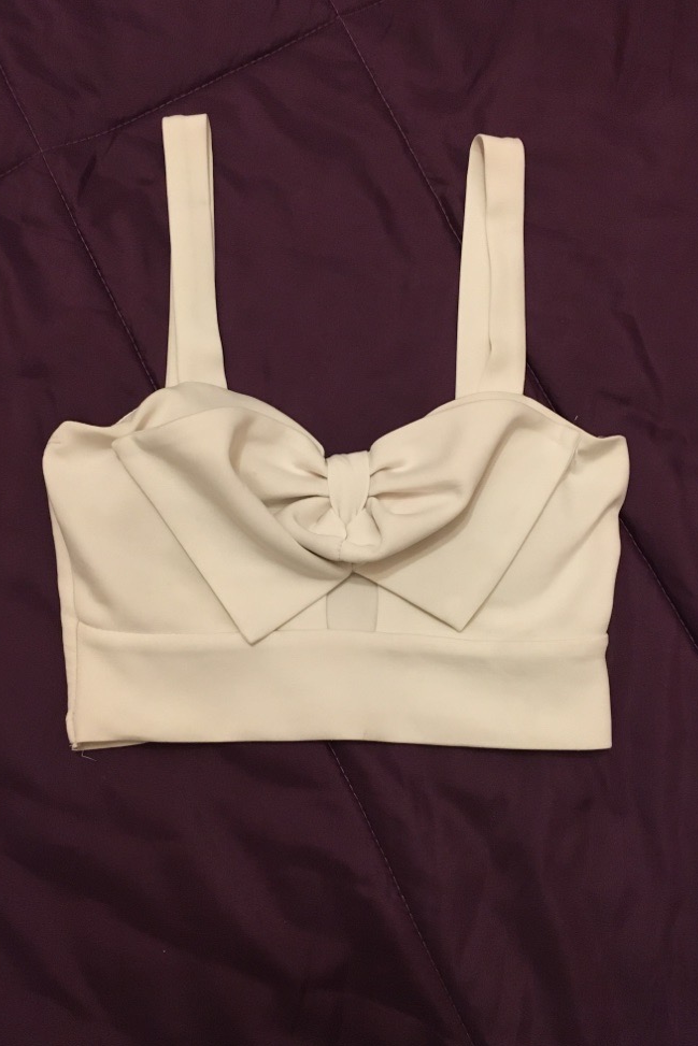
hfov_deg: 42.3
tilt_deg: -78.8
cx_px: 342
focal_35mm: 31
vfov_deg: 60.3
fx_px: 901
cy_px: 512
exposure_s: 1/17
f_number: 2.2
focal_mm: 4.15
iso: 250
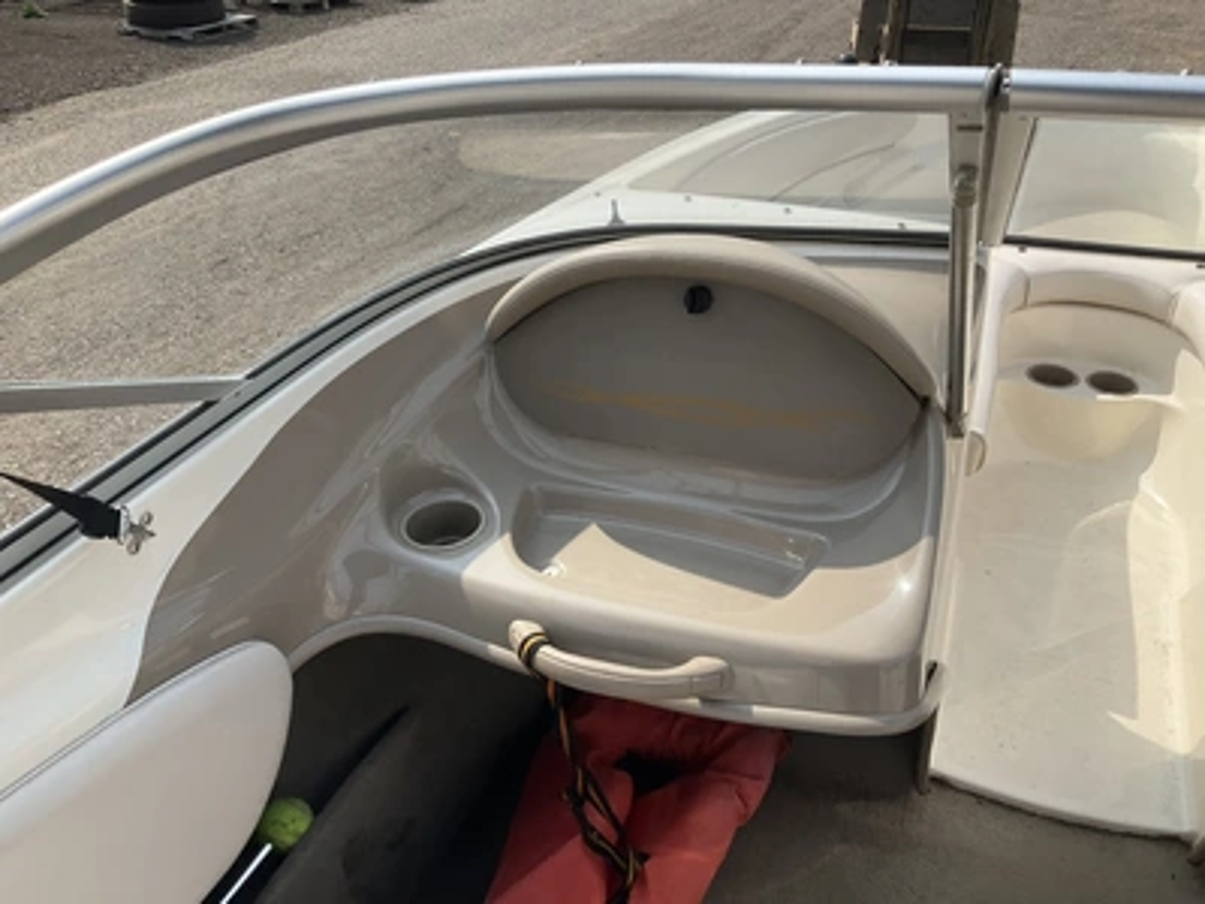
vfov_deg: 48.2
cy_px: 452
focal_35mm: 29
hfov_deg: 61.7
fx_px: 1010
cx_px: 602
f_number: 1.8
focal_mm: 3
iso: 25
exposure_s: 1/1412
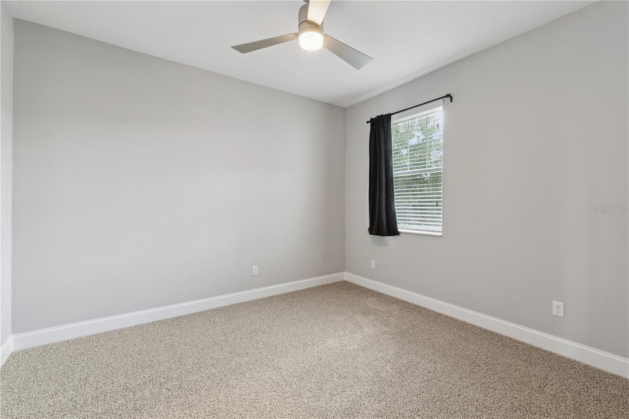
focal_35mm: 15
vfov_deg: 77.3
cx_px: 314
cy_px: 210
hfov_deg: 100.4
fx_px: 262
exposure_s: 1/10
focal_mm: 10
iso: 400
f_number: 9
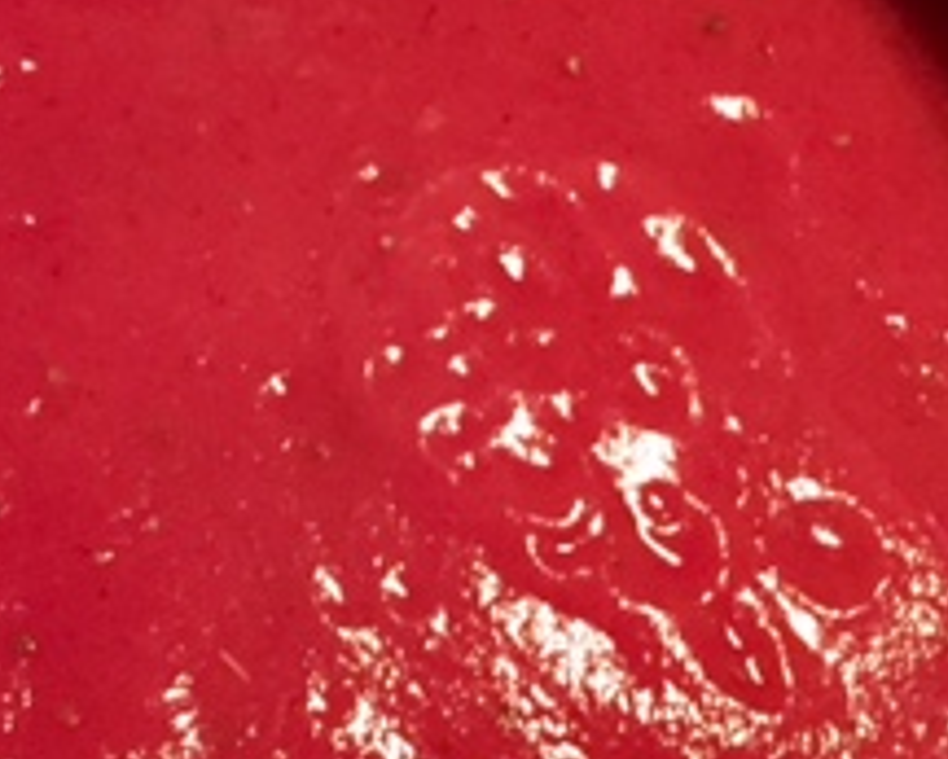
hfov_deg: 22.6
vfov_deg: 18.2
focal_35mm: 84
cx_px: 290
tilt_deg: -60.5
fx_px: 2358
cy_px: 241
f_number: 2.2
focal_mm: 4.15
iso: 400
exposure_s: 1/15
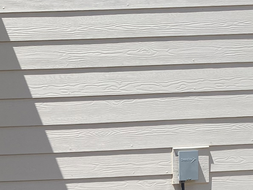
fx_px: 643
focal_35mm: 88
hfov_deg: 22.1
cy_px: 299
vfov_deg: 15.3
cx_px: 68
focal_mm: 4.25
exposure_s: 1/3040
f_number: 1.8
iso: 32
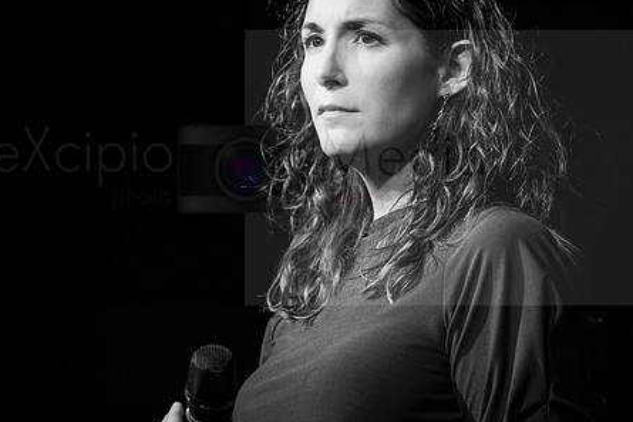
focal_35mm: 274
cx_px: 267
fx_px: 4819
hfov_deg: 7.5
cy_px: 165
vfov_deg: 5.0
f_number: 2.8
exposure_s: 1/60
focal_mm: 200
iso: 400
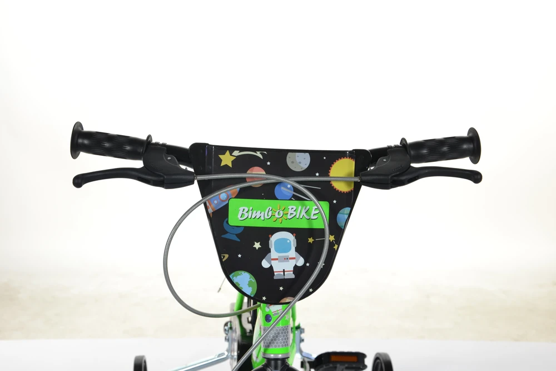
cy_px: 186
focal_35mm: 51
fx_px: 788
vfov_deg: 26.5
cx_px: 278
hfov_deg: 38.9
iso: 400
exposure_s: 1/50
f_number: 6.3
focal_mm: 34
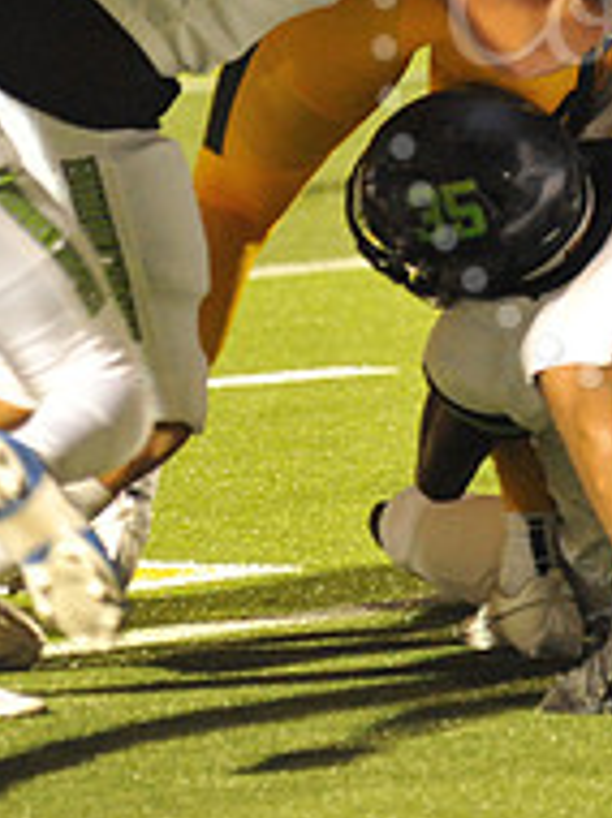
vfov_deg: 3.4
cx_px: 784
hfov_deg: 2.5
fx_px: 13869
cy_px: 22
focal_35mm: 587
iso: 6400
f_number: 4
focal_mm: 200
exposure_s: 1/250
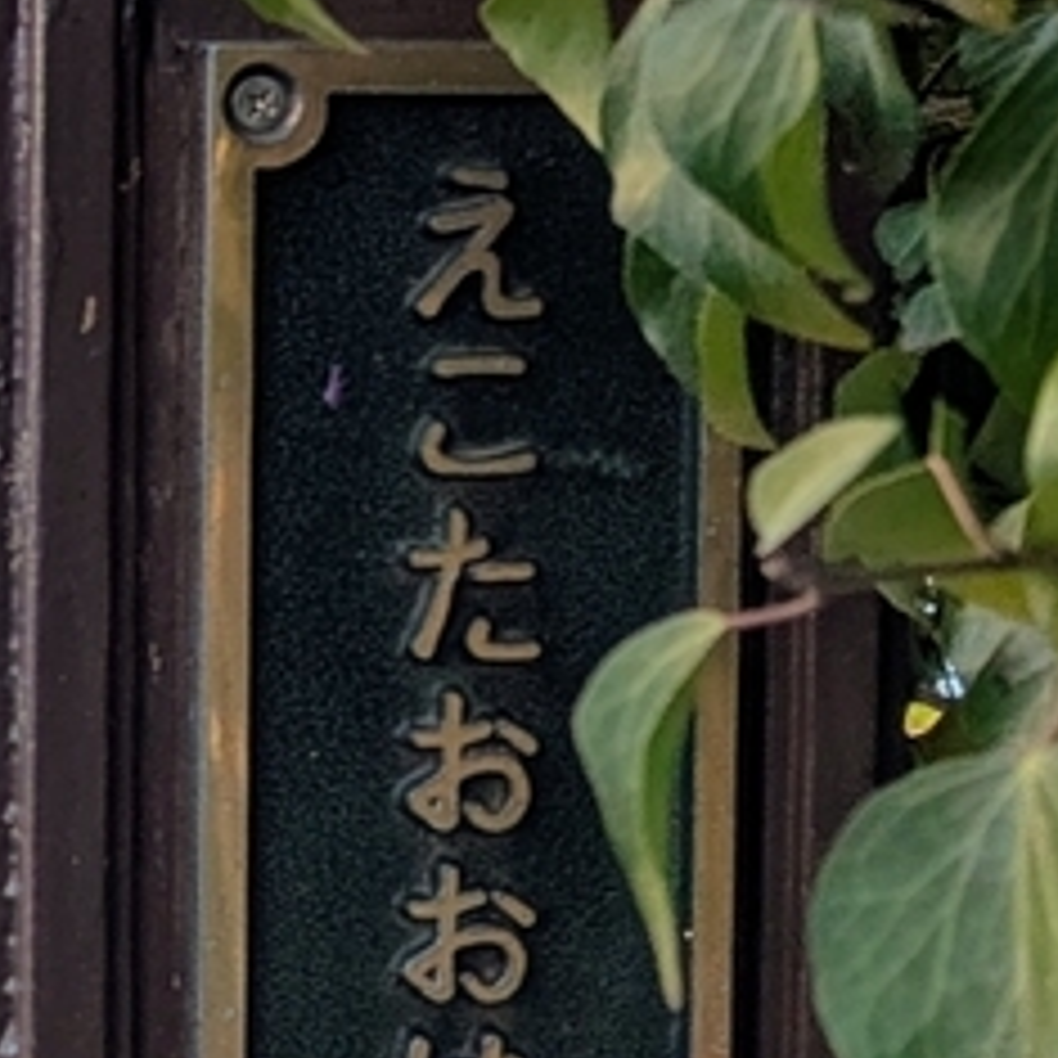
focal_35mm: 113
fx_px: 3907
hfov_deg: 14.8
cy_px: 387
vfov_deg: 15.4
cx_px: -250
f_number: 1.89
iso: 42
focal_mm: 5.43
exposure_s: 1/1015
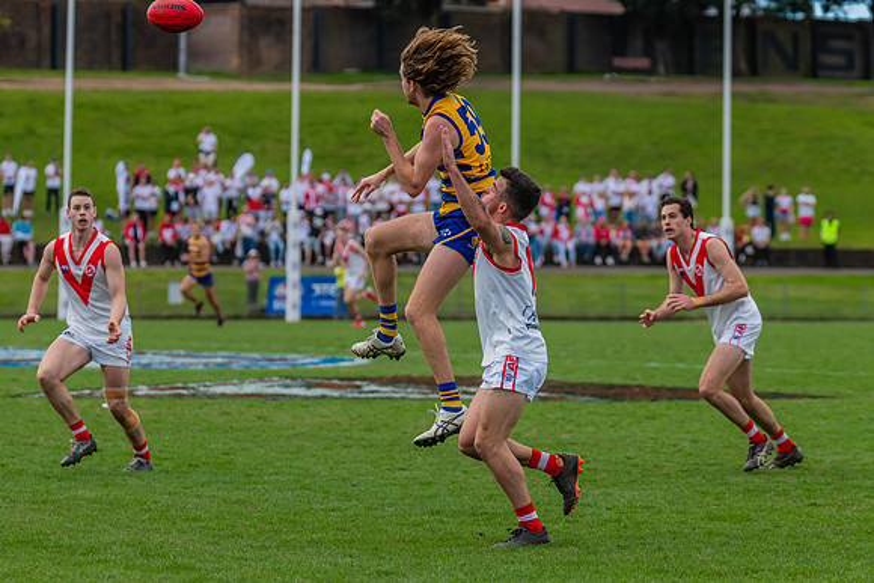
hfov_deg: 9.8
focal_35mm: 210
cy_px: 292
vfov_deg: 6.5
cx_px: 437
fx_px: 5099
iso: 800
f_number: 5.6
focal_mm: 210
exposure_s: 1/1600
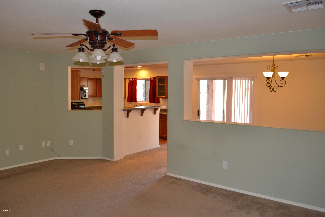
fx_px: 244
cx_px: 162
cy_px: 108
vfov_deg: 47.9
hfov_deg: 67.4
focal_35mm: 27
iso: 450
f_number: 3.5
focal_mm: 18
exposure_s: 1/60
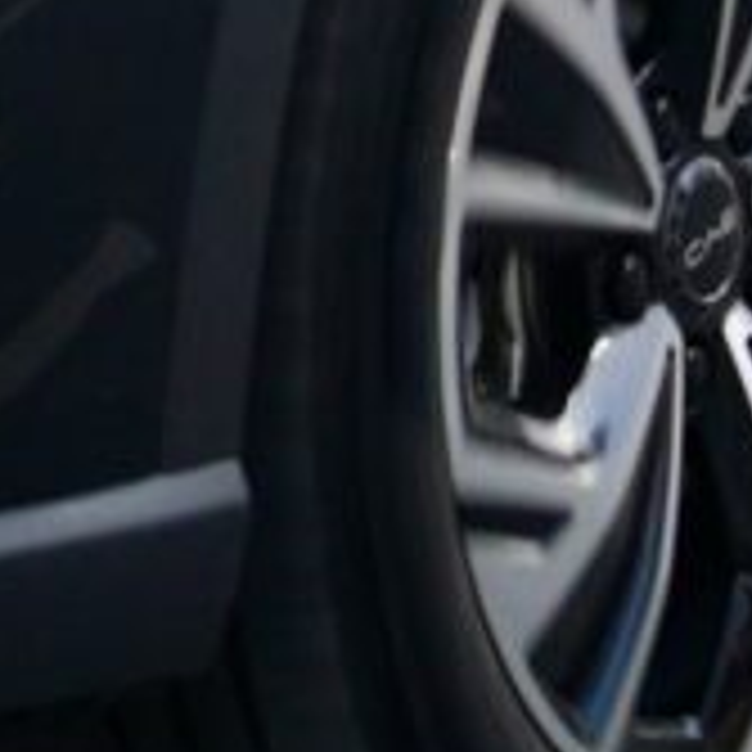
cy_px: -986
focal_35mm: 489
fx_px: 12019
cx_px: -522
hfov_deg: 3.6
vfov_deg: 3.5
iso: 160
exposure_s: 1/400
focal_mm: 50
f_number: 1.2
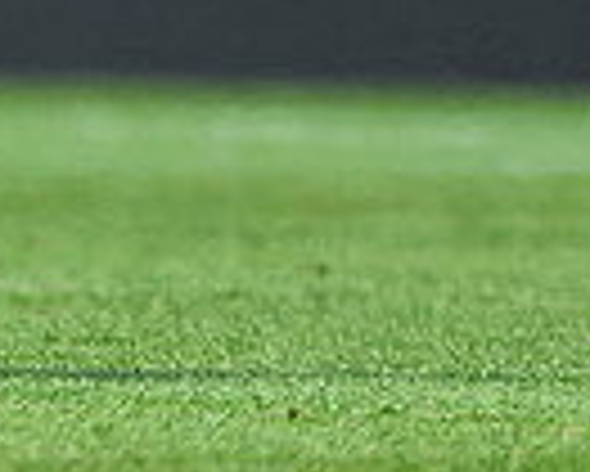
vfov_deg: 0.4
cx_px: -84
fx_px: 73673
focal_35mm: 4216
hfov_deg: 0.5
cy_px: -327
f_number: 4
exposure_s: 1/2500
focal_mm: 560
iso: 500
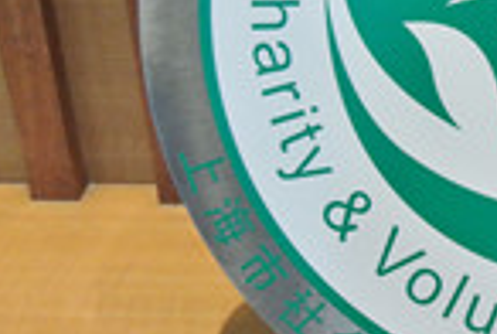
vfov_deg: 12.1
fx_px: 1563
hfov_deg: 17.2
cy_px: 41
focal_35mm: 113
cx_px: 599
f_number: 3.8
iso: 800
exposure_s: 1/100
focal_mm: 12.5
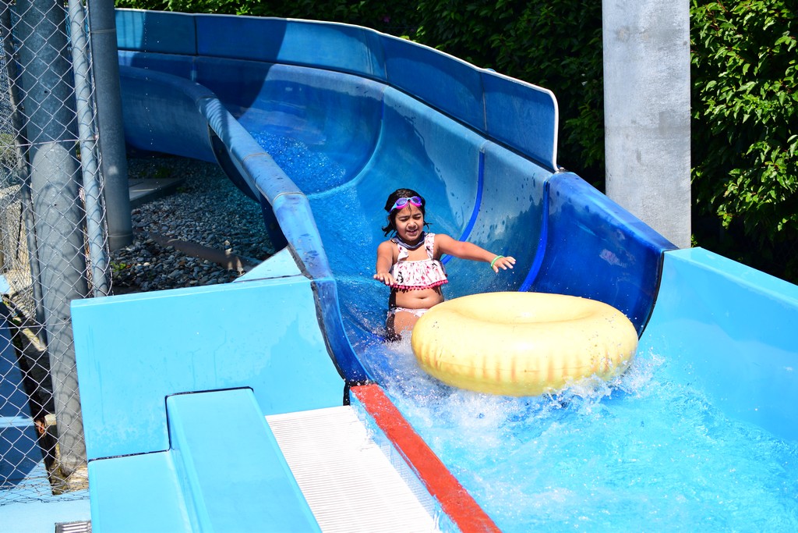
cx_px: 399
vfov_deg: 25.8
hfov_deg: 37.8
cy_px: 266
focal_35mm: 52
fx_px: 1164
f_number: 3.2
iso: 100
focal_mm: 35
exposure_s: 1/1250
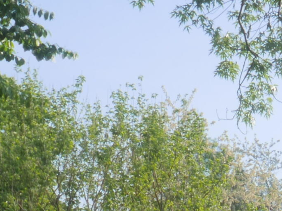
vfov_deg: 10.5
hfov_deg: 13.8
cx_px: 462
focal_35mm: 131
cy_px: 405
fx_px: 1067
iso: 200
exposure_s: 1/60
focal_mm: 15
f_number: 14
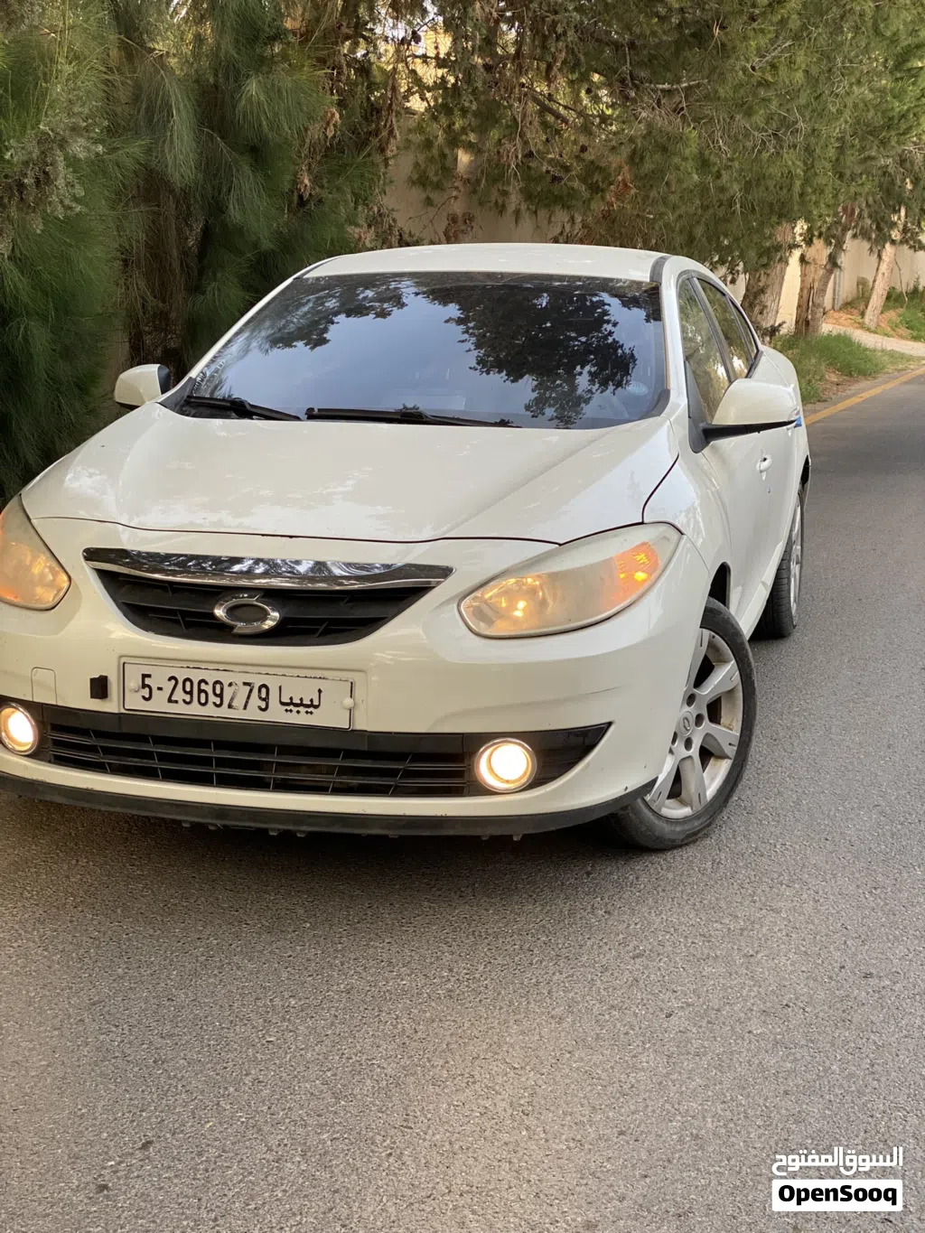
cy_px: 616
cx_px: 462
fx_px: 1852
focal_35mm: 52
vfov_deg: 36.8
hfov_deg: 28.0
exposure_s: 1/122
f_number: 2
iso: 40
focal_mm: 6
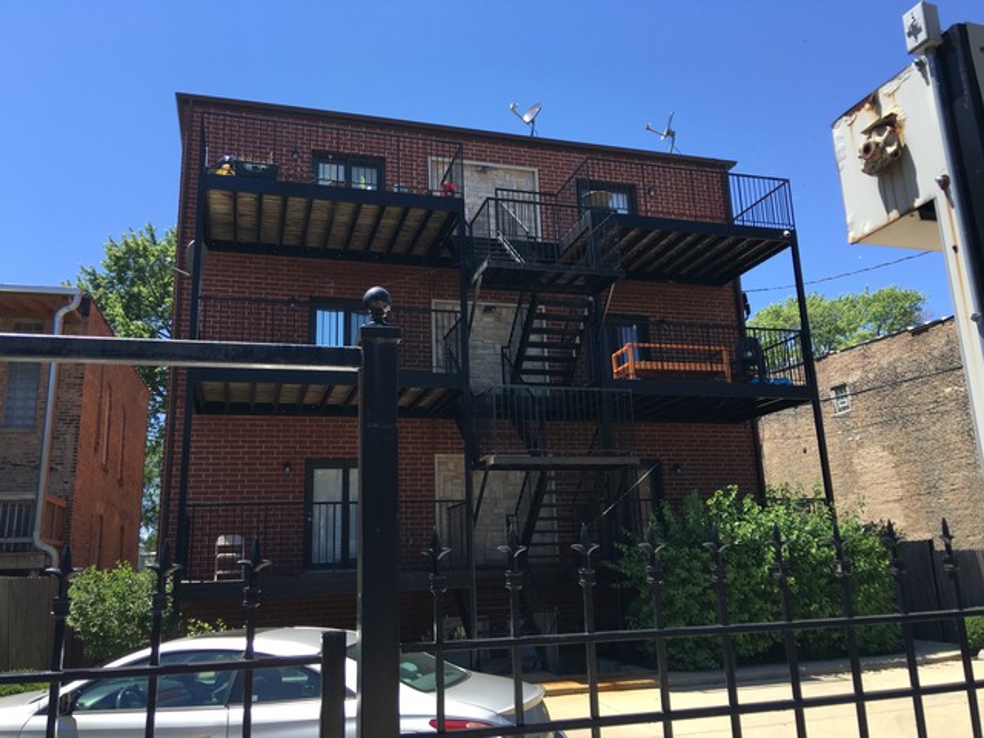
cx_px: 492
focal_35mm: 29
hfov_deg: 61.7
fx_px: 824
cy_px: 369
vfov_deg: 48.2
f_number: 2.2
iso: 25
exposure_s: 1/739
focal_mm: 4.15
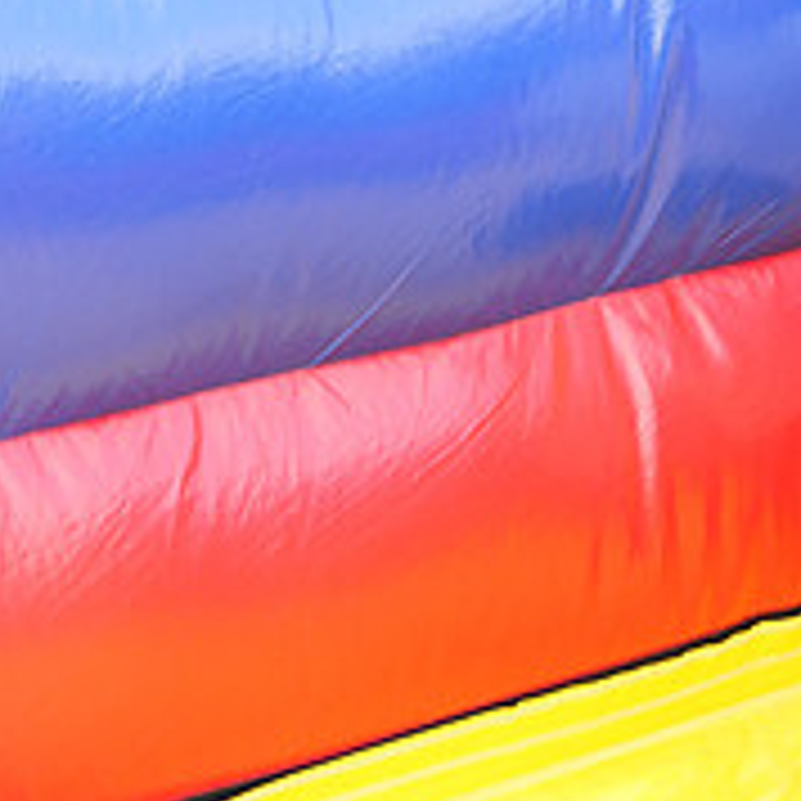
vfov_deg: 13.1
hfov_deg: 13.1
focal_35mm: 133
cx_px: 644
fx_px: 3482
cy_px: 484
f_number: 5.6
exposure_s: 1/125
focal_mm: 48
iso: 200
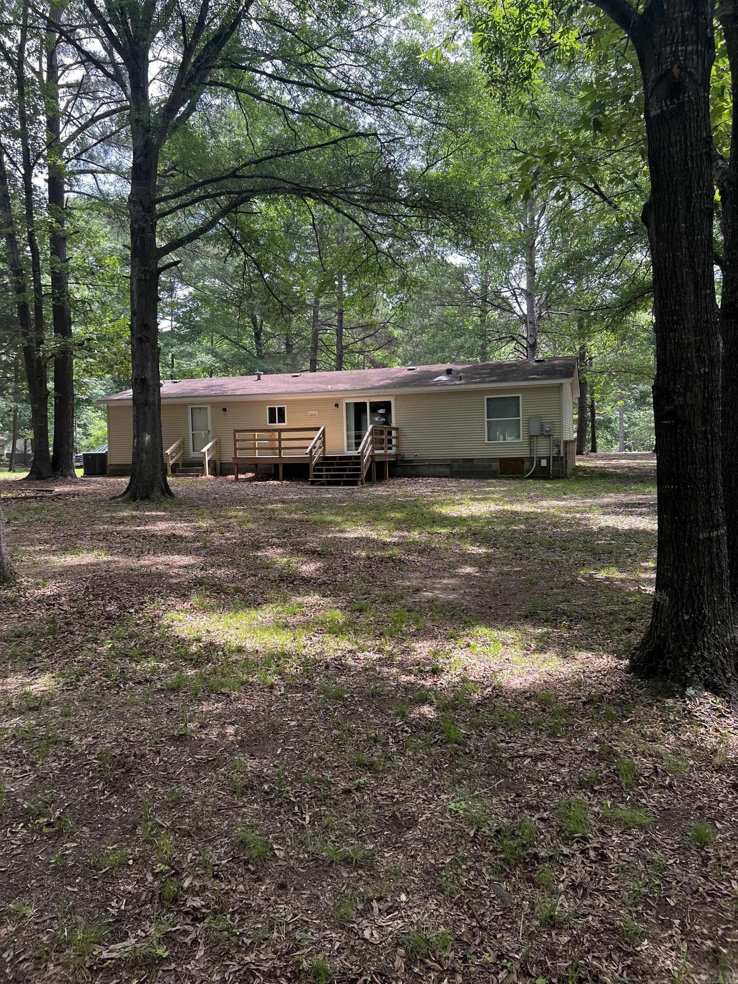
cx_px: 369
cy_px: 492
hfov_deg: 53.1
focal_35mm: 26
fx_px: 739
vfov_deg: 67.3
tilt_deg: -1.3
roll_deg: +2.8
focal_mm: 5.7
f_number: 1.5
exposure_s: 1/445
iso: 50
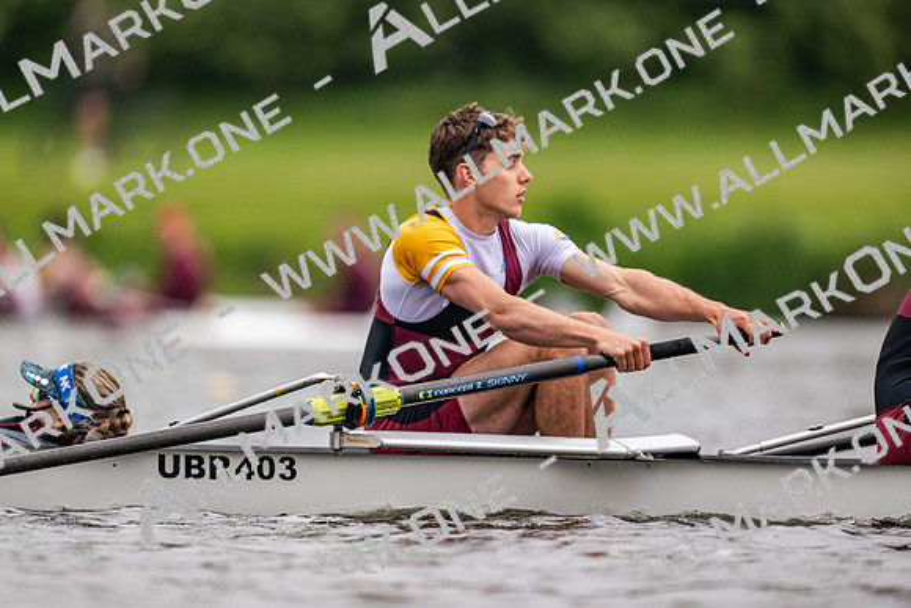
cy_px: 304
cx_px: 456
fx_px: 15186
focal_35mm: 600
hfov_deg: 3.4
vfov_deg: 2.3
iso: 1100
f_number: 4
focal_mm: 600
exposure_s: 1/2000
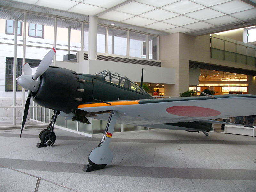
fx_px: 266
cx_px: 128
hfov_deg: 51.4
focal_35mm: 36
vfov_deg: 39.7
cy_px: 96
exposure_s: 1/100
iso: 200
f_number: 2.8
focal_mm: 6
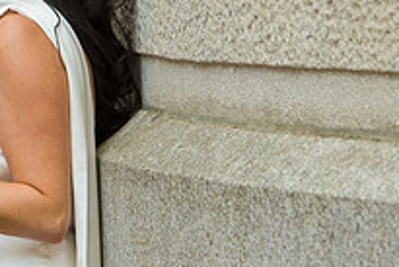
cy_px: -24
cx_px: -66
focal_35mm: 353
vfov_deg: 3.9
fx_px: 3915
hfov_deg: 5.8
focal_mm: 125
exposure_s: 1/320
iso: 800
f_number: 5
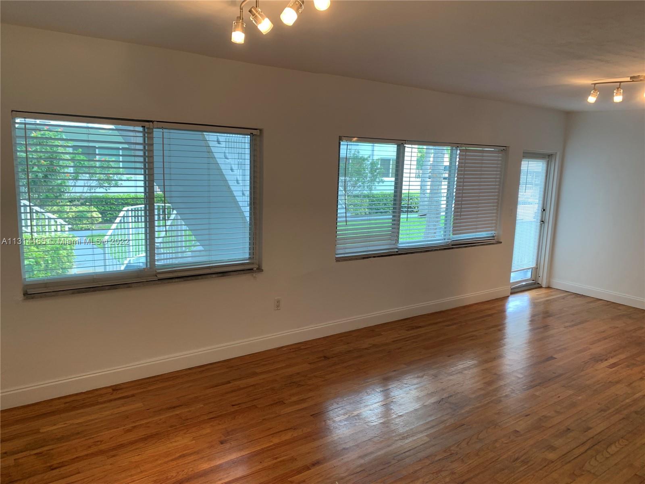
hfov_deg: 67.3
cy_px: 242
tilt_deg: -8.5
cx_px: 322
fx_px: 484
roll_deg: -1.6
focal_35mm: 26
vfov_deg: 53.1
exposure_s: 1/120
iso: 64
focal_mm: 4.25
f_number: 1.8
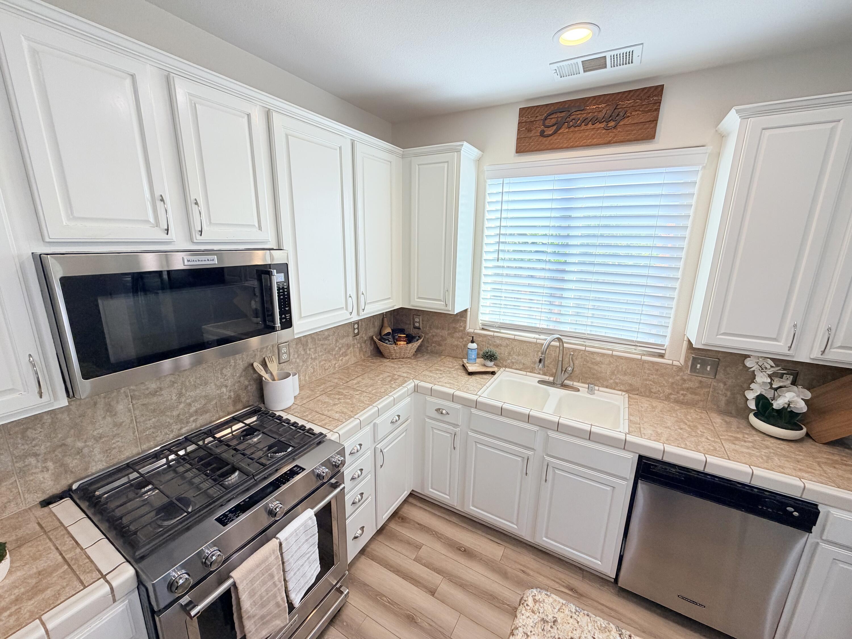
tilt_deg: -13.8
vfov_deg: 85.7
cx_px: 426
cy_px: 320
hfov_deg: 102.1
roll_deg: -1.2
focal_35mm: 14
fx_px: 345
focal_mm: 2.22
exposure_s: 1/120
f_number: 2.2
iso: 80
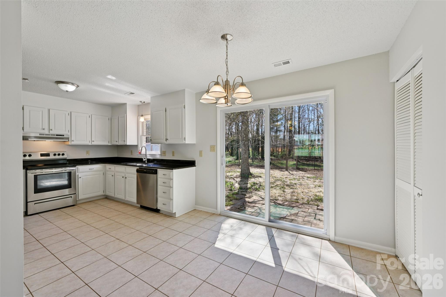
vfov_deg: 79.2
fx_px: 180
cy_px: 148
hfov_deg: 102.3
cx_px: 223
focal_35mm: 14
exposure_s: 1/50
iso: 100
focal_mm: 14.5
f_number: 8
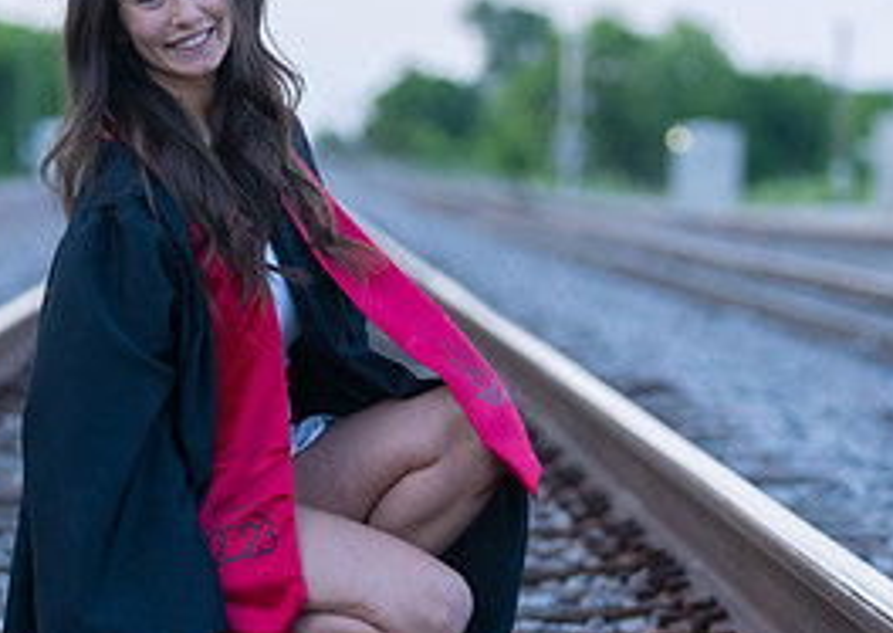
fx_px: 6095
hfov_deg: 8.4
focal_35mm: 241
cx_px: 307
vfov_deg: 5.9
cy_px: 315
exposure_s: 1/320
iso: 1600
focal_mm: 102
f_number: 3.2
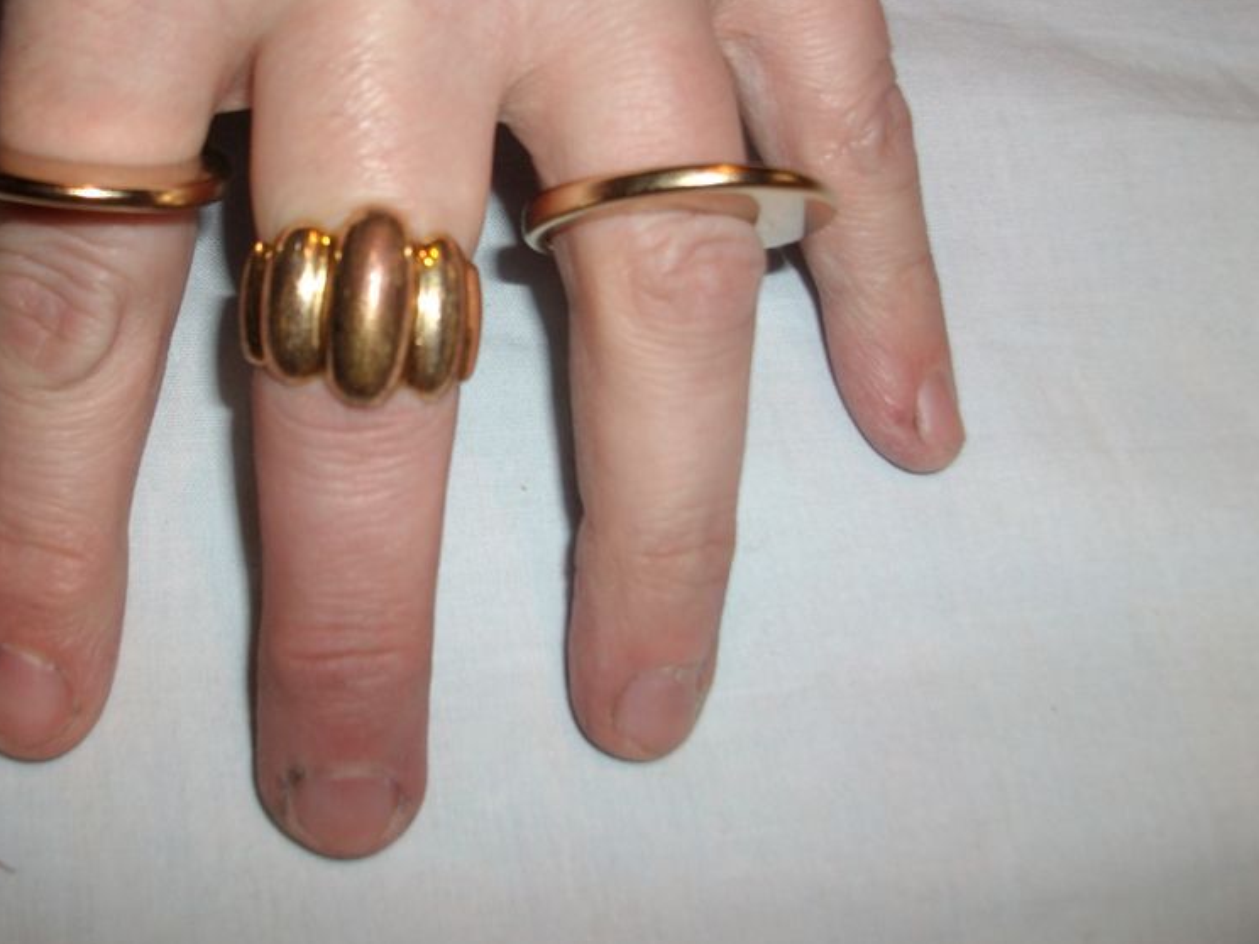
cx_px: 432
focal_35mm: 43
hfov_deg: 43.3
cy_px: 384
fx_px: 1564
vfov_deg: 33.5
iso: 80
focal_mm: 5.7
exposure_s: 1/40
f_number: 2.9
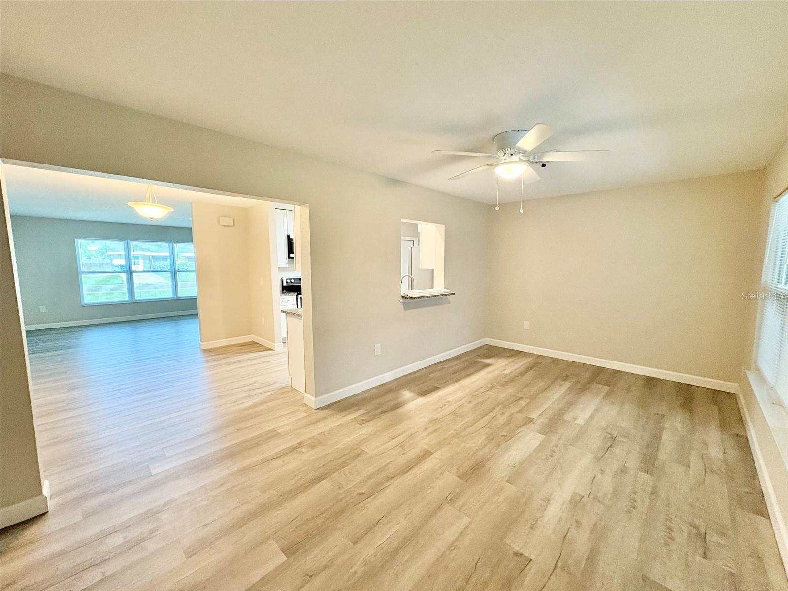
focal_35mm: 14
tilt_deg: -6.6
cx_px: 394
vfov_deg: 85.7
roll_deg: +0.7
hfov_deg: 102.1
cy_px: 296
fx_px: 319
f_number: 2.2
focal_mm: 2.22
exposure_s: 1/60
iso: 500
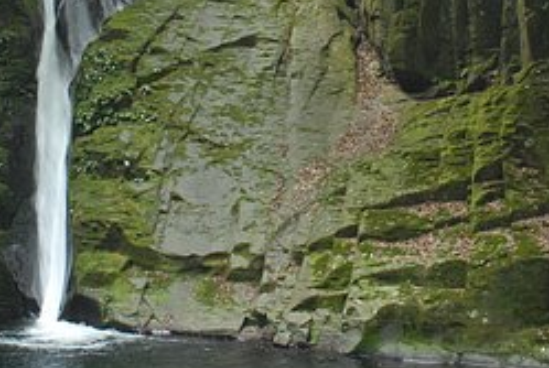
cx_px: 311
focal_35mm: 74
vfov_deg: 18.3
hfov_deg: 27.3
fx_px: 1131
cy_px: 52
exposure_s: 1/15
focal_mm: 24
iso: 320
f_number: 8
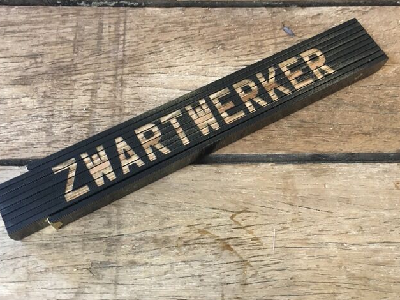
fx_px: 427
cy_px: 130
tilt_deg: -66.5
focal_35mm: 37
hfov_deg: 50.1
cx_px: 185
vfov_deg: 38.6
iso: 200
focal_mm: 4.15
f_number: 2.2
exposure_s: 1/20
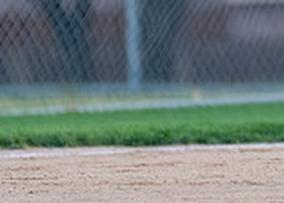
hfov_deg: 1.5
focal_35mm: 1346
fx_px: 10847
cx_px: 398
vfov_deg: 1.1
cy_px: -72
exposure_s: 1/1600
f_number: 2.8
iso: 800
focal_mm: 200
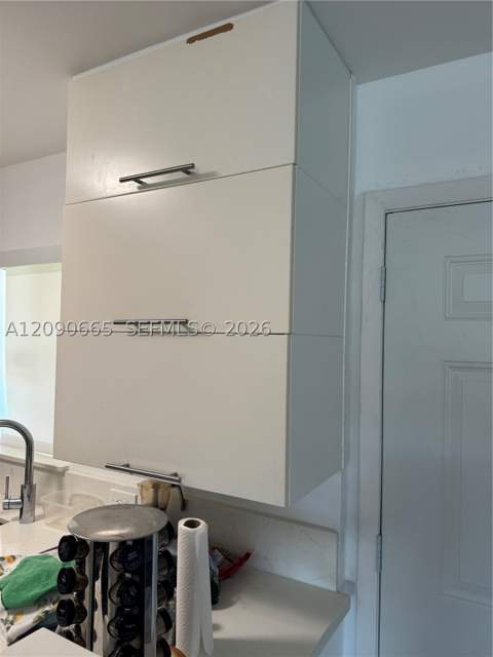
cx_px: 246
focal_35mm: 24
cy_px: 328
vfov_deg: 71.6
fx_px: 456
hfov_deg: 56.8
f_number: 1.78
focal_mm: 6.76
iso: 160
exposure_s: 1/120
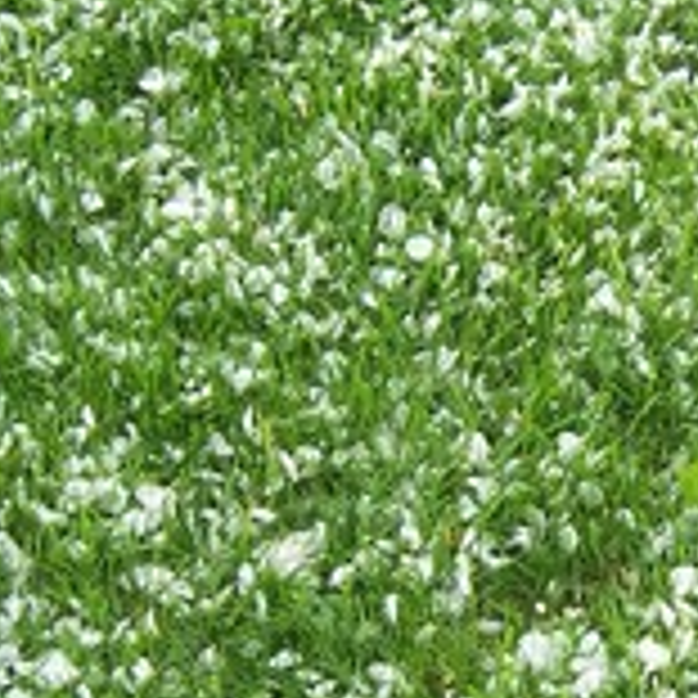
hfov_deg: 15.2
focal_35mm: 111
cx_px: 793
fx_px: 2532
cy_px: 507
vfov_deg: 15.6
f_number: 3
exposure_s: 1/250
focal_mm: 6
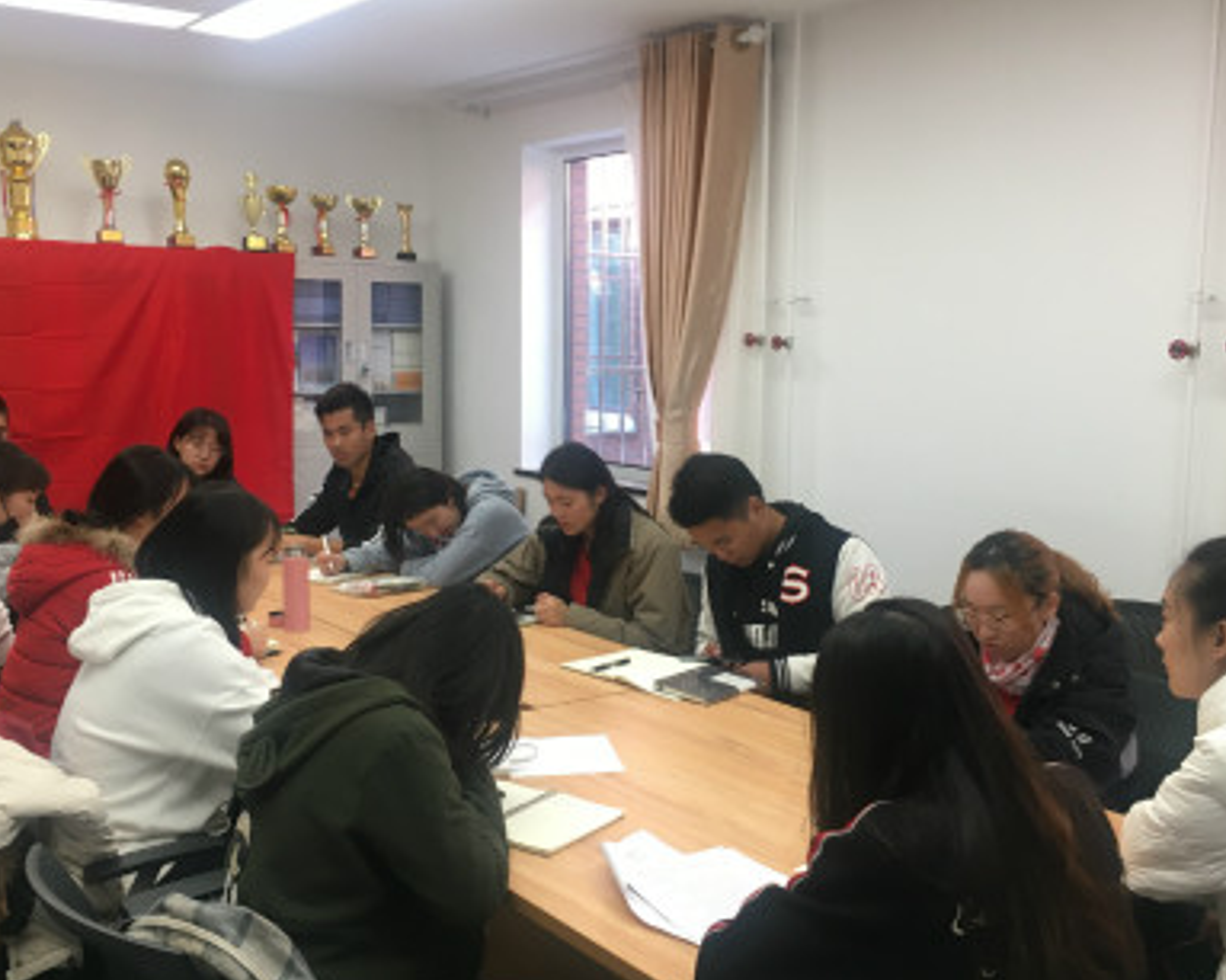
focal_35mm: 37
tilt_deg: -7.1
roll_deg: -0.6
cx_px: 602
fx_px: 1342
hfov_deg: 49.1
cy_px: 495
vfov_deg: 40.1
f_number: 2.2
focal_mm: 4.15
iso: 40
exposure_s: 1/33
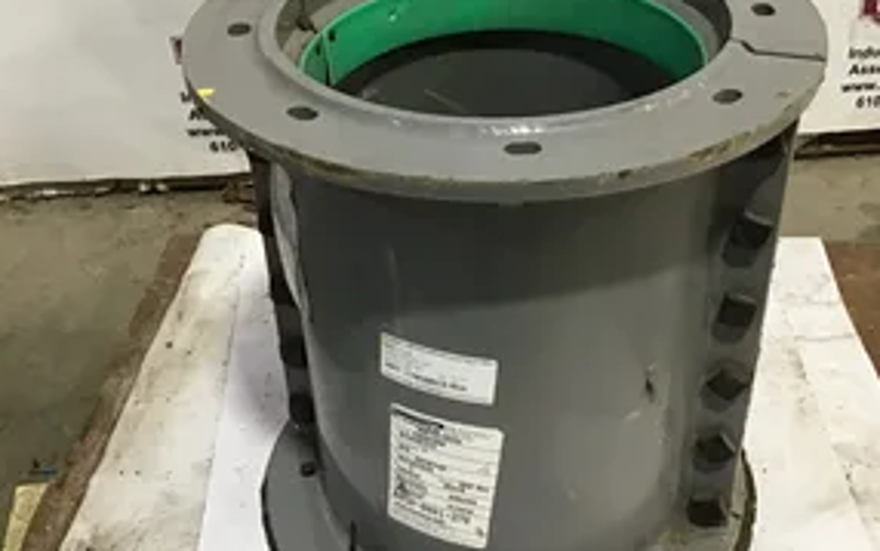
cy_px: 329
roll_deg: -2.1
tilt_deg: -36.6
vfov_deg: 28.0
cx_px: 486
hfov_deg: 43.4
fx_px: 1104
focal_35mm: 46
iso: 160
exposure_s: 1/30
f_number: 2.4
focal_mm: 3.3
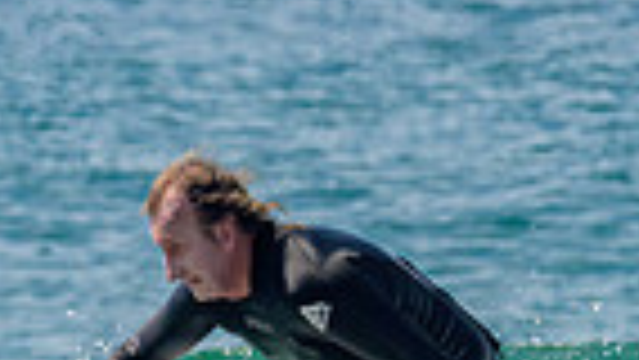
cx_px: 134
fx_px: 49037
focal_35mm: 2893
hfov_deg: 0.7
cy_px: 560
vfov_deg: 0.4
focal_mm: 530
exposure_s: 1/2000
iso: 640
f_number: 10
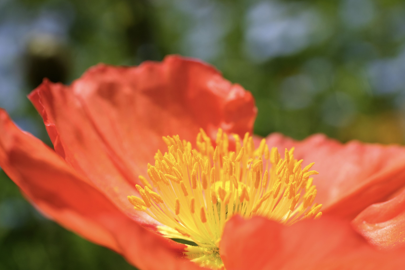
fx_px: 945
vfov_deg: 16.3
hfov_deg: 24.2
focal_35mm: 84
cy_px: 129
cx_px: 216
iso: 250
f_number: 8
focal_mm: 50
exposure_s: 1/1300
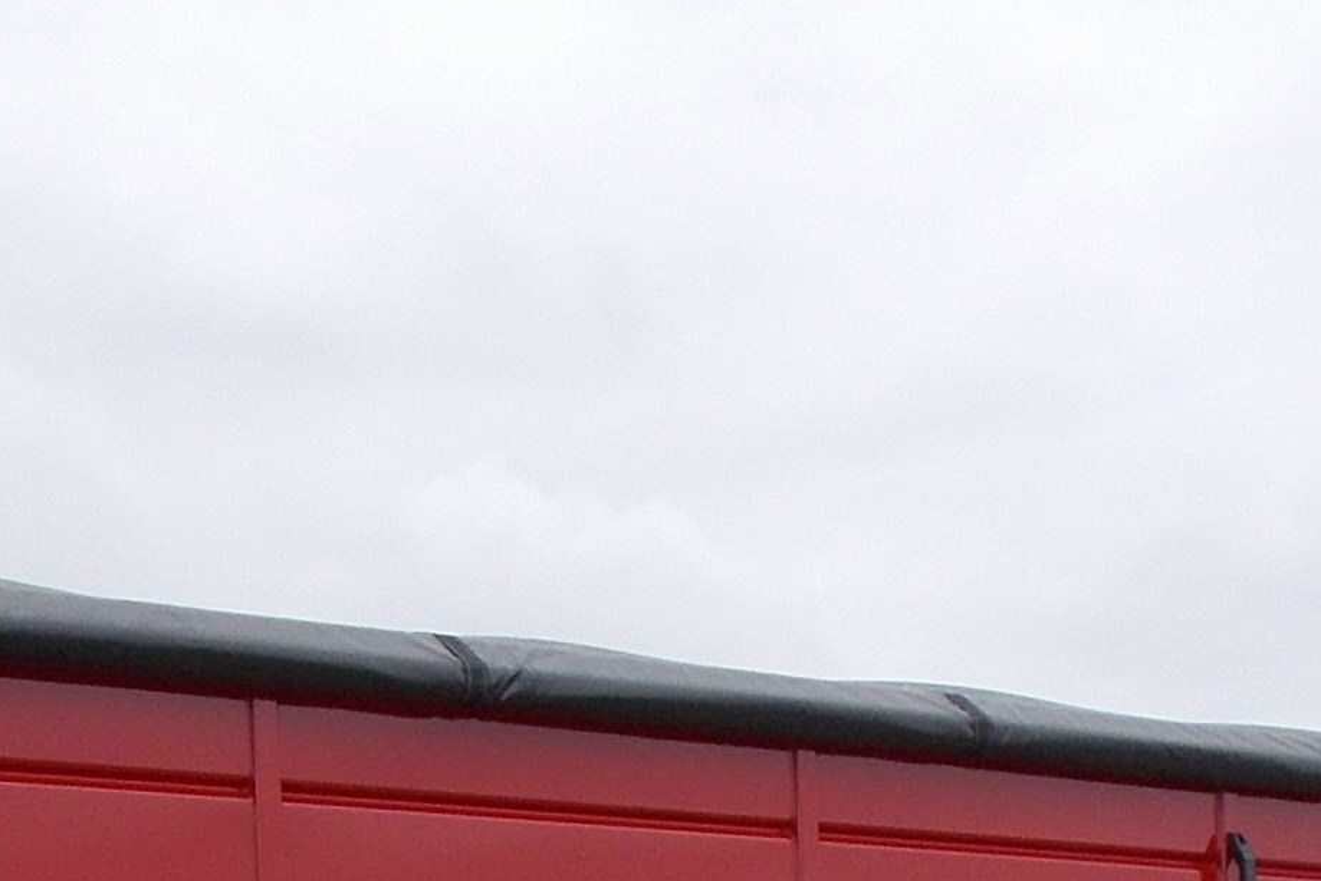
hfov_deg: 21.2
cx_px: 700
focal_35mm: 96
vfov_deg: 13.0
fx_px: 3523
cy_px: 1539
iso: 80
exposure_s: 1/320
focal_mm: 4.6
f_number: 3.2
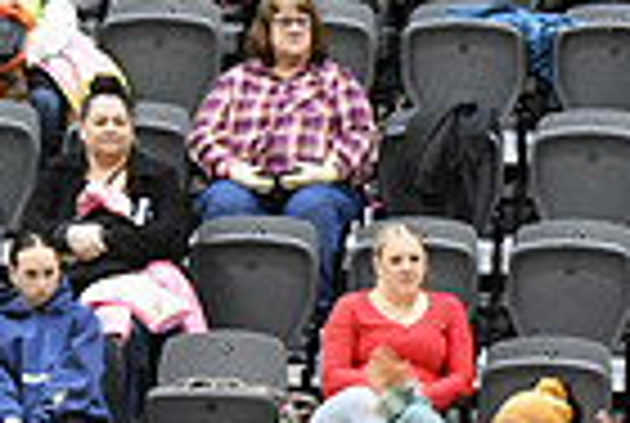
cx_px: 1287
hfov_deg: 4.0
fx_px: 8909
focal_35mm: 508
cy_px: 763
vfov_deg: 2.7
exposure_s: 1/250
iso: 5000
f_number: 4
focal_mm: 82
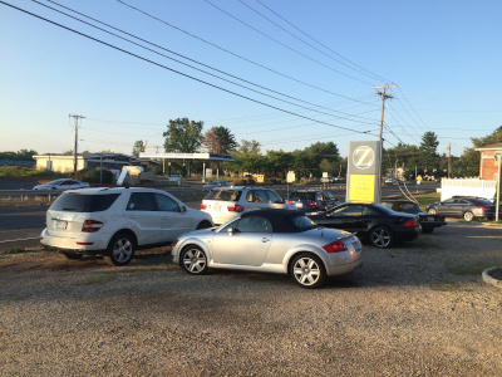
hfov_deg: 61.7
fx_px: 421
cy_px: 188
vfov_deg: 48.2
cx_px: 251
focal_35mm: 29
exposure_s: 1/672
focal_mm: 4.15
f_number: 2.2
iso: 32
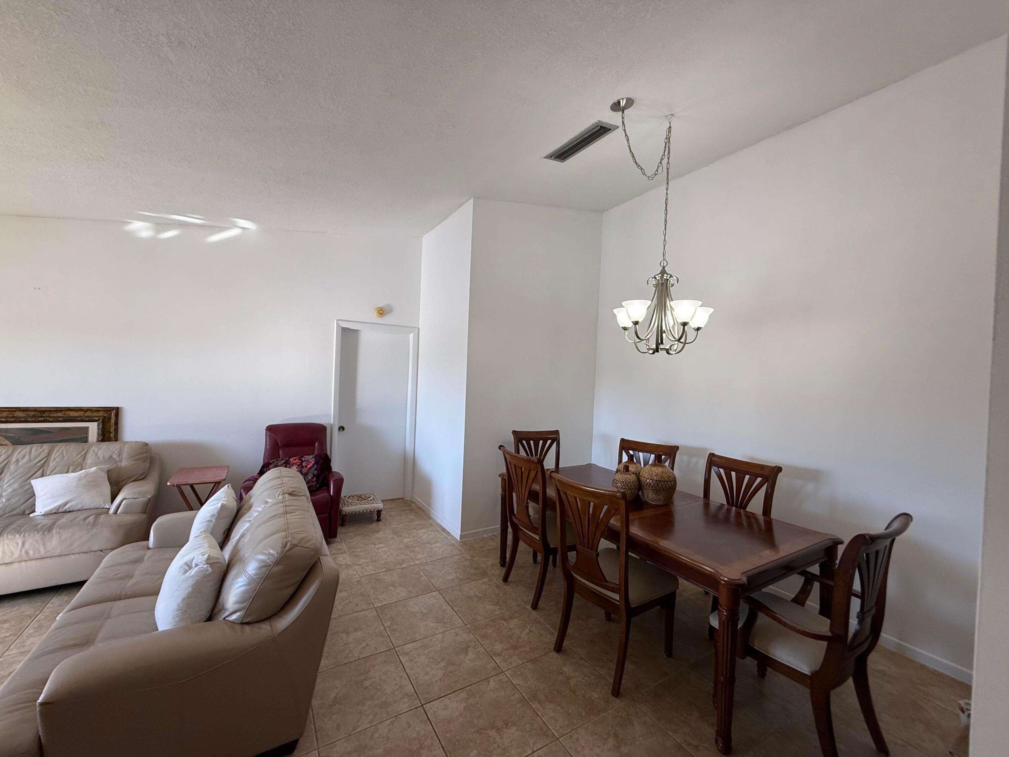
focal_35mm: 14
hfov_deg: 102.1
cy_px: 378
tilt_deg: -0.1
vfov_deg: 85.7
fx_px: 408
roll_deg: -2.4
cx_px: 504
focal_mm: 2.22
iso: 160
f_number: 2.2
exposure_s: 1/120
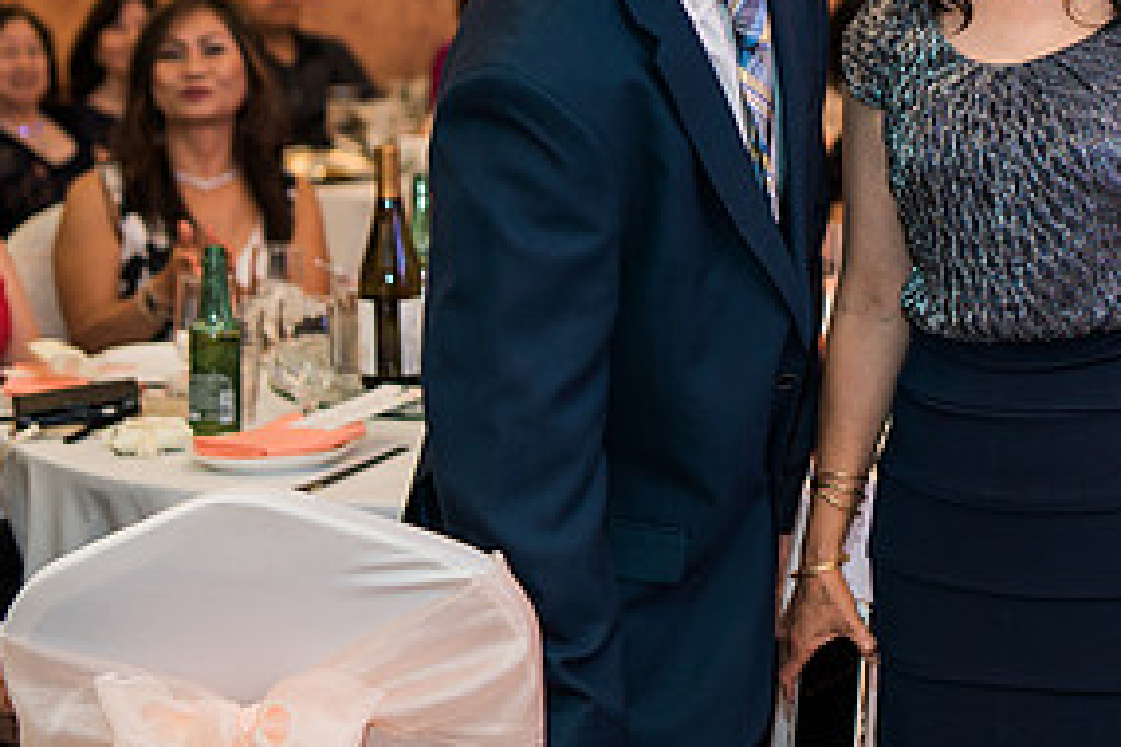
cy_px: -10
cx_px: 1061
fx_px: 2802
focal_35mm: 90
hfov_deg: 22.0
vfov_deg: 14.9
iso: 640
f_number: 2
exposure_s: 1/160
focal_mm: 35
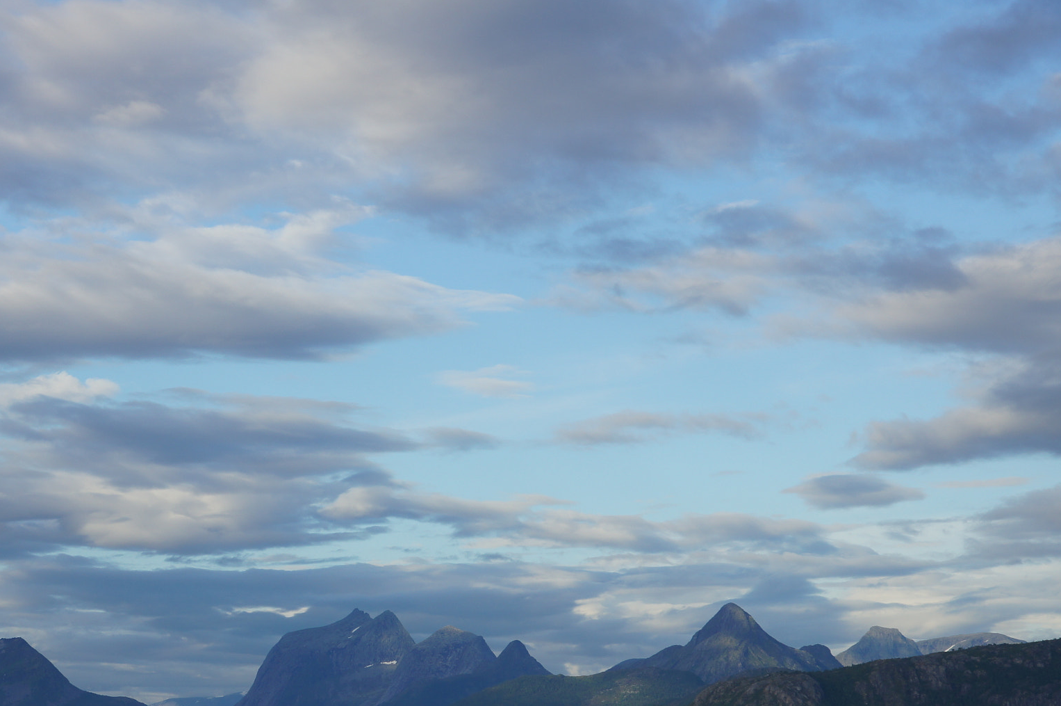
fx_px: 3259
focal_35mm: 111
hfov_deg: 18.4
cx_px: 359
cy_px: 464
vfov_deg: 12.3
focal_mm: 55
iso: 100
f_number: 10
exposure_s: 1/125
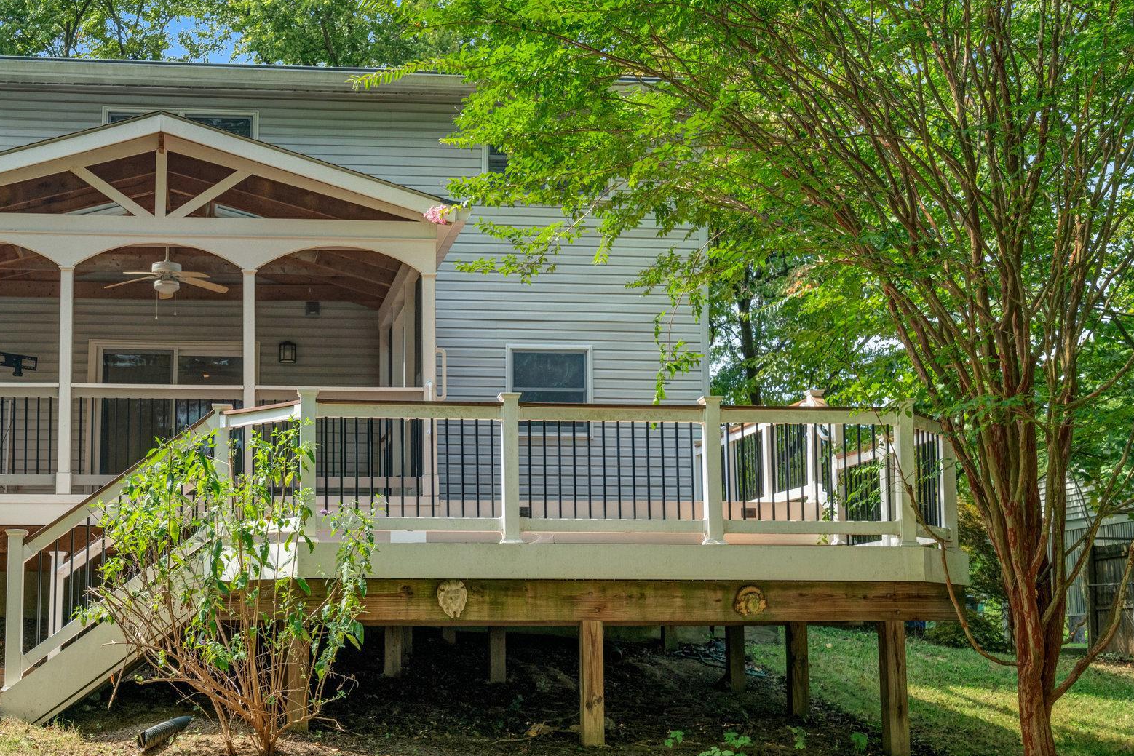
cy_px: 454
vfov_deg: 29.2
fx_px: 1449
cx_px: 391
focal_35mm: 46
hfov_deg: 42.2
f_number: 8
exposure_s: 1/800
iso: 1250
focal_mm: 35
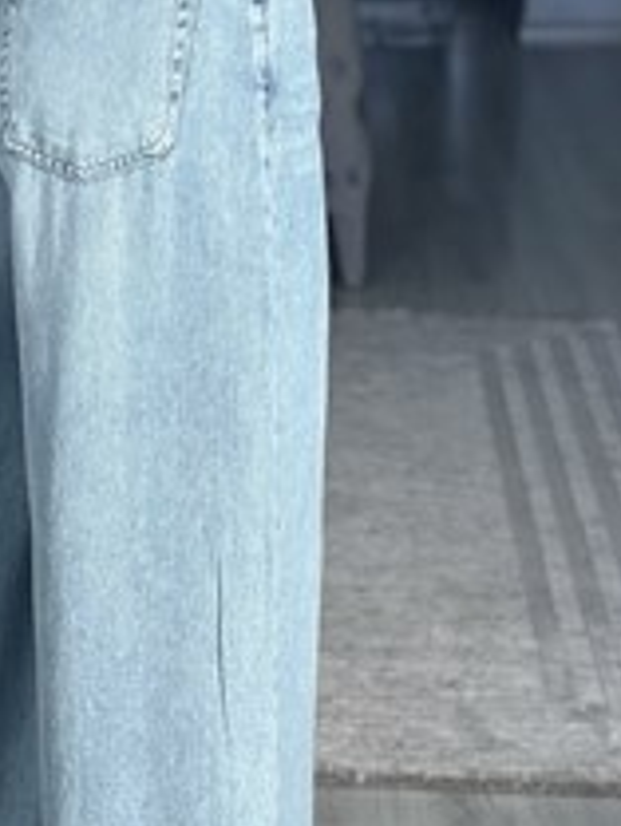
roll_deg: +0.7
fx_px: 2772
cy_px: 423
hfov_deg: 12.7
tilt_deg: -32.9
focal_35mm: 116
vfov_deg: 17.0
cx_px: 71
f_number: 1.78
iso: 80
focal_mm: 6.86
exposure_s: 1/192
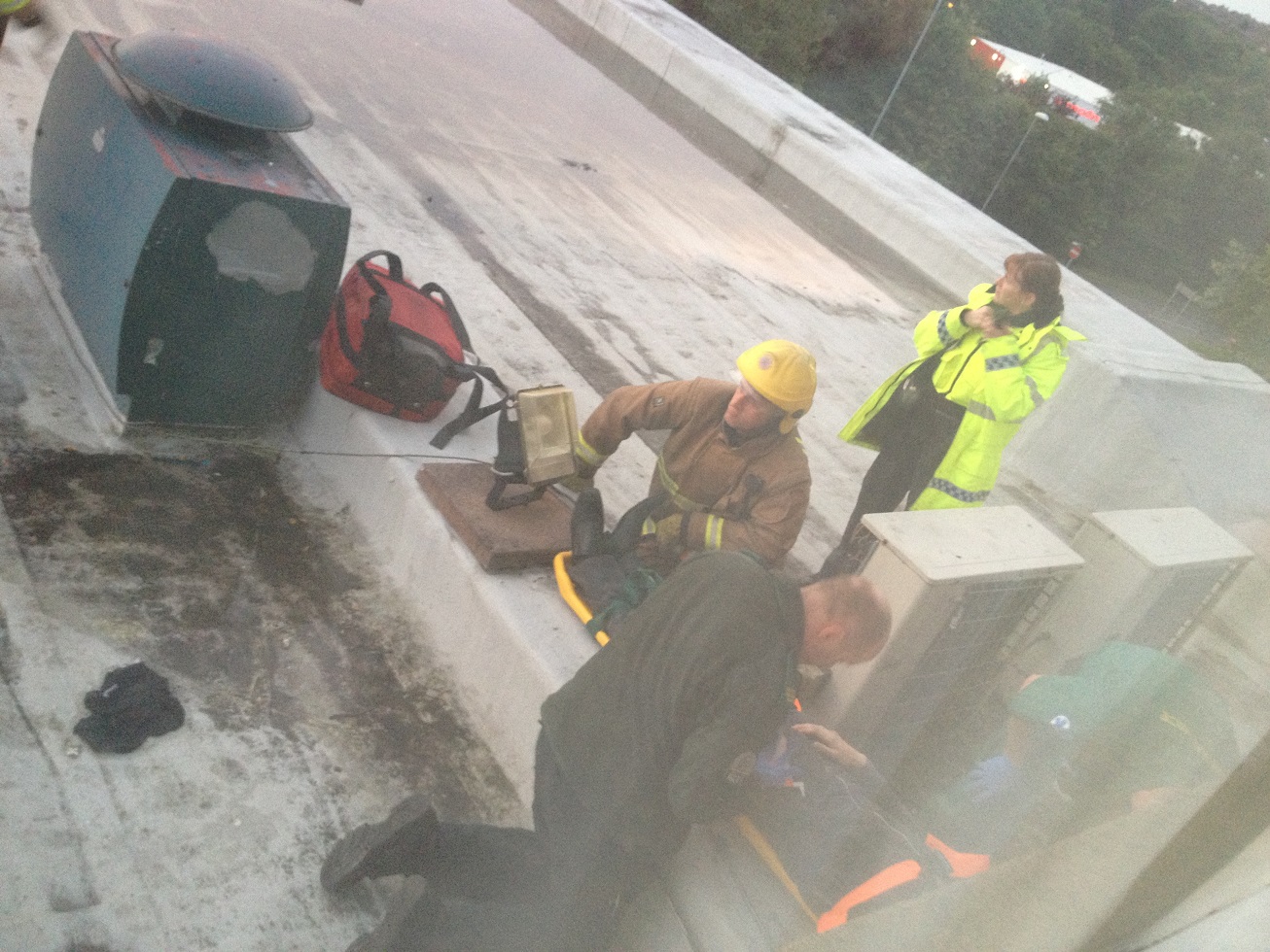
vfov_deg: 40.7
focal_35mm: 35
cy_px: 476
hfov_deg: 52.6
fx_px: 1284
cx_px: 635
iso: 200
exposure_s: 1/20
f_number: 2.4
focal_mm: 4.28
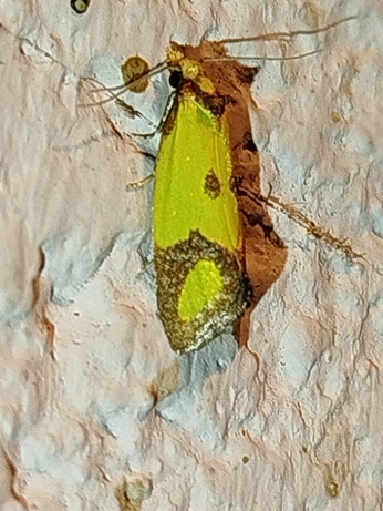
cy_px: 237
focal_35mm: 186
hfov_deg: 8.0
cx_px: 182
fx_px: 2743
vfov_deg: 10.6
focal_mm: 5.31
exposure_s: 1/50
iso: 80
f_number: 1.7
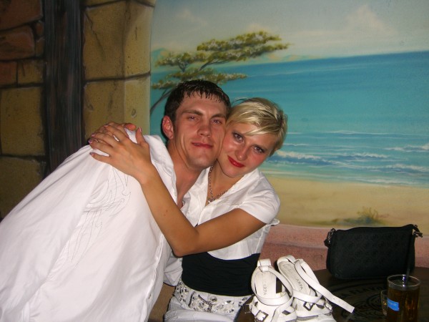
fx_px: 471
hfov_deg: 49.0
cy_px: 161
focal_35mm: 38
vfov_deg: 37.7
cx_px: 214
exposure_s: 1/60
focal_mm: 7.9
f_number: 2.8
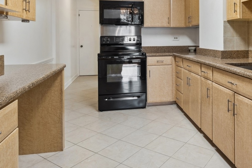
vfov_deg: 42.1
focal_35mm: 30
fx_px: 210
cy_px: 39
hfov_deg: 61.0
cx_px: 159
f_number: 9.5
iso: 200
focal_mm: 15
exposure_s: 1/6
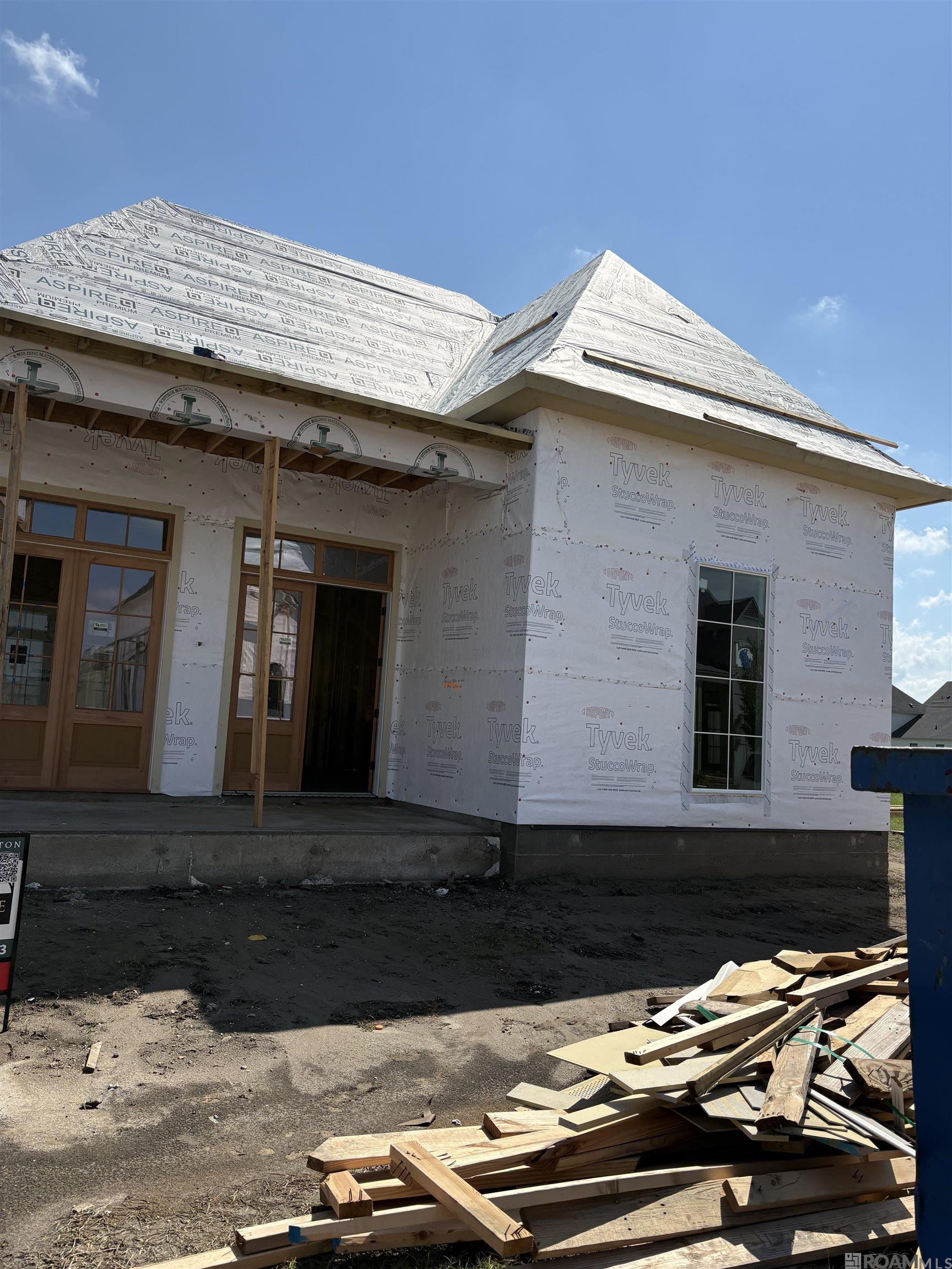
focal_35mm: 26
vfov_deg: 67.3
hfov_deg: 53.1
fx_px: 953
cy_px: 634
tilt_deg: +6.8
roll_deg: -3.6
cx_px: 476
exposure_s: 1/7813
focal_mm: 5.96
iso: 64
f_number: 1.6
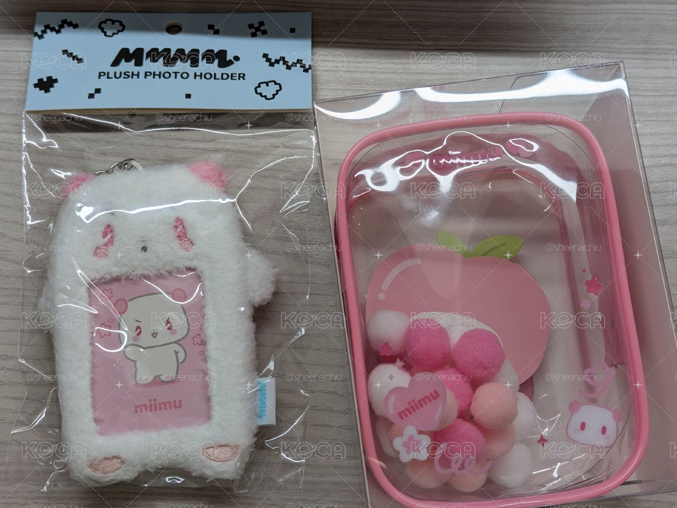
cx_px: 334
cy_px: 255
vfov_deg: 29.7
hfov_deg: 38.9
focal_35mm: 49
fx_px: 958
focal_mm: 6.81
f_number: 1.85
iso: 40
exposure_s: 1/120
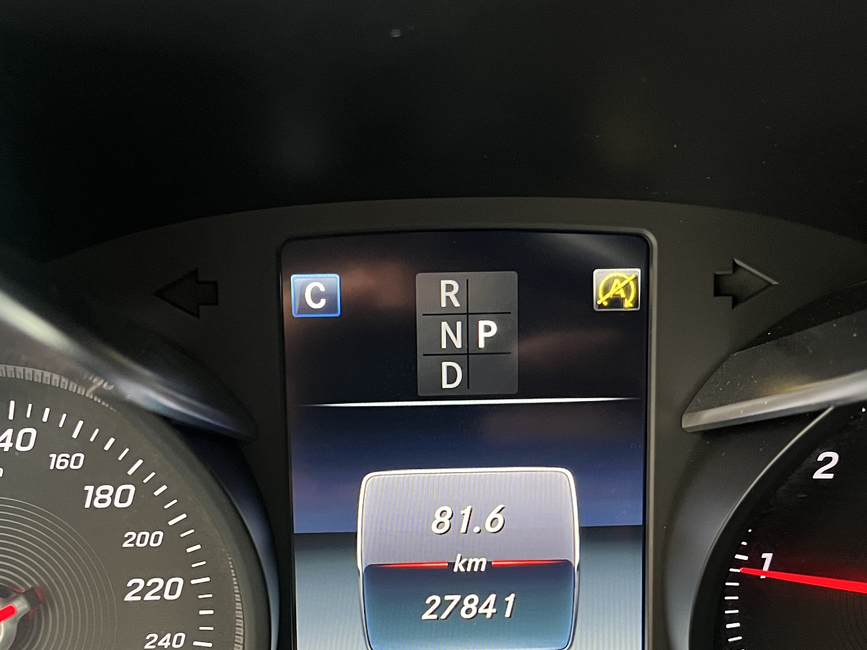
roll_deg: -0.6
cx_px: 392
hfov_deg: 39.6
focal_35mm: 48
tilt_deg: -23.9
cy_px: 540
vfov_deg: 29.4
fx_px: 1202
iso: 320
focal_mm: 5.1
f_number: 1.6
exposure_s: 1/45
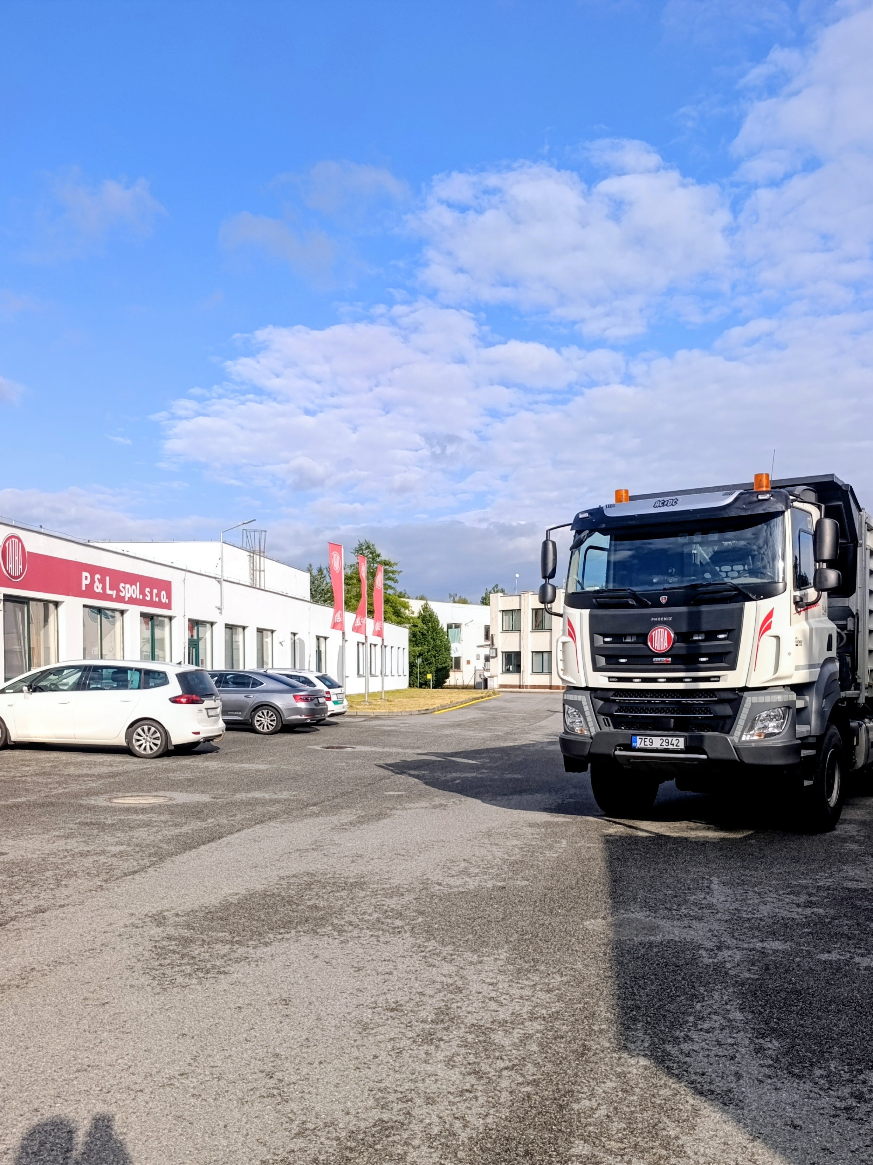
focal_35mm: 23
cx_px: 436
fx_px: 774
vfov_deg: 73.9
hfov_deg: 58.9
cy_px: 582
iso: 50
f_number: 1.6
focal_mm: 6.14
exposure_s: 1/538
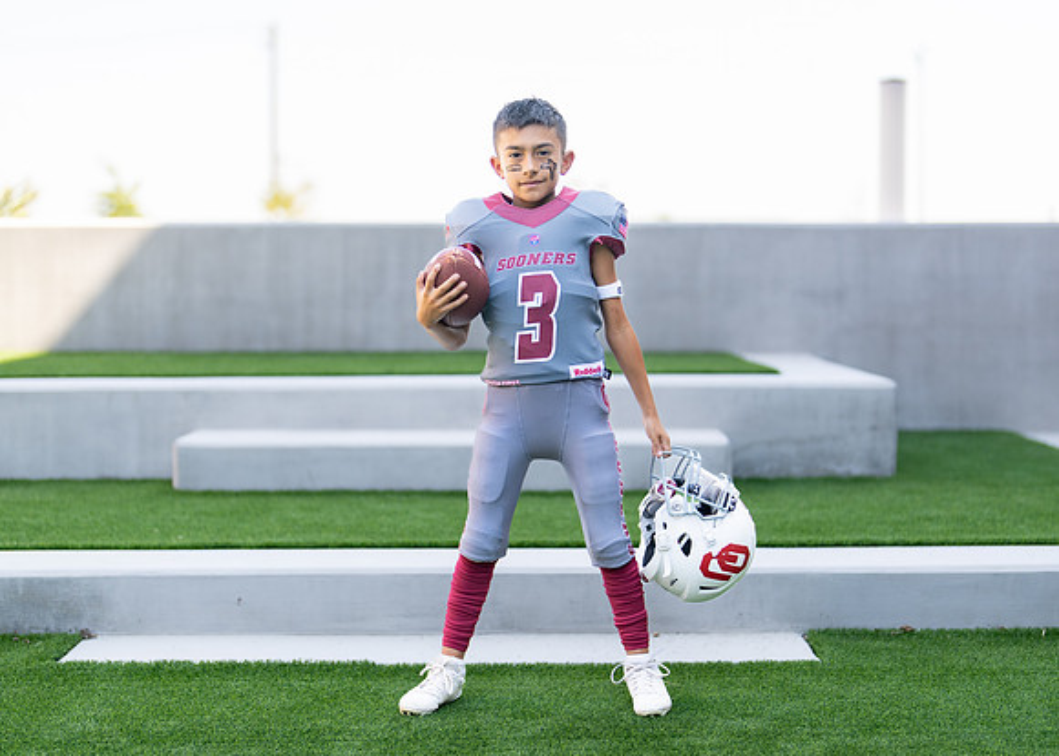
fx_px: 1970
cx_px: 568
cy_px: 391
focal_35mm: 66
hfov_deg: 30.1
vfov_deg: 21.7
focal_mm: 50
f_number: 1.2
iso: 100
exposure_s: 1/1600
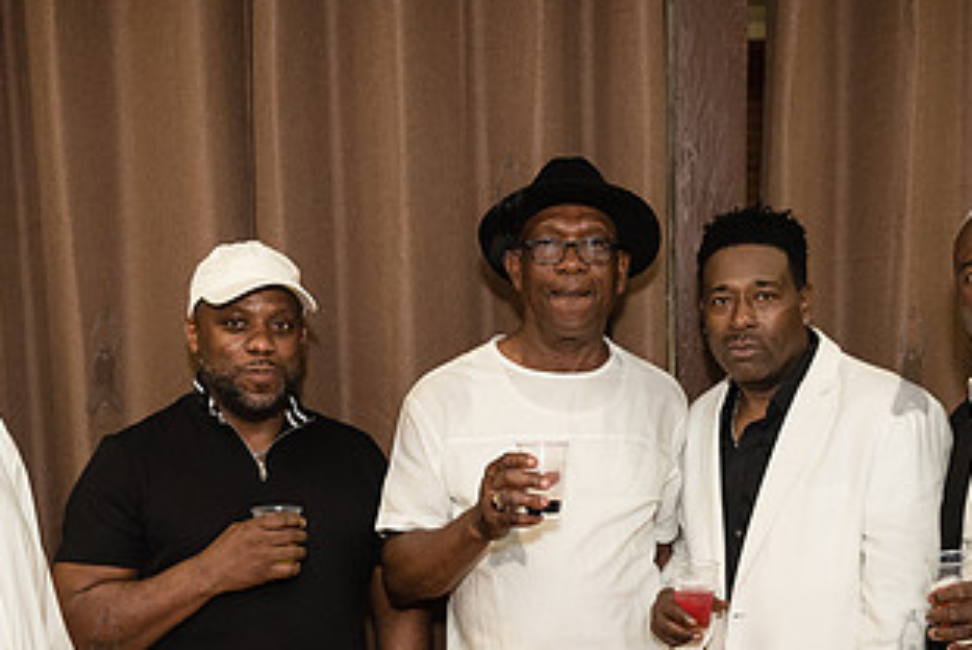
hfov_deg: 36.8
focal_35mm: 54
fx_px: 1459
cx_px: 506
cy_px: 511
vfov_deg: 24.7
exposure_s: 1/400
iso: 2000
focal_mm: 29
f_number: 3.5
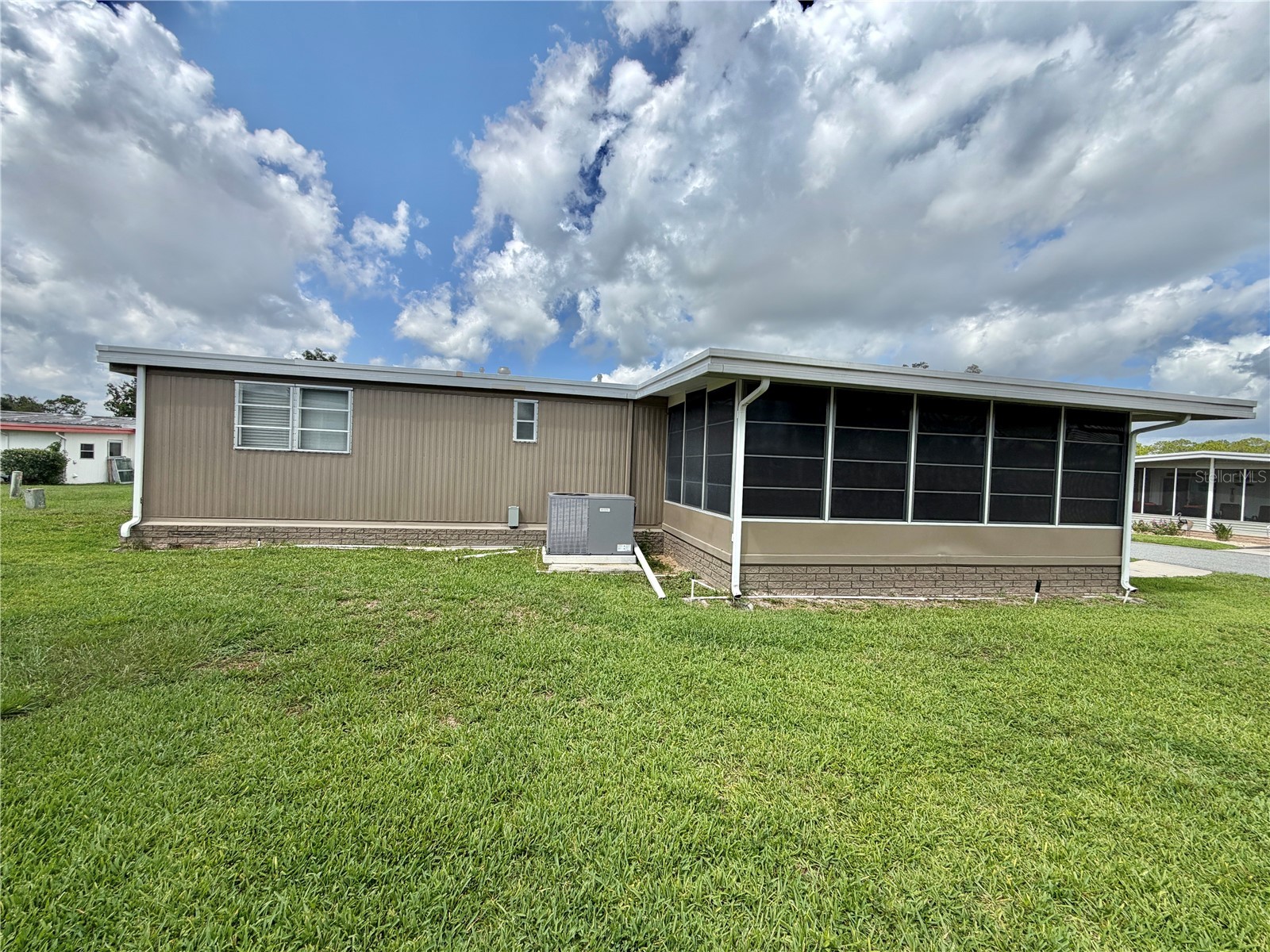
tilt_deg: -0.7
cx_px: 635
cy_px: 476
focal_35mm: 14
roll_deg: -1.8
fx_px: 514
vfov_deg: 85.7
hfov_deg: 102.1
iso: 20
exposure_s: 1/914
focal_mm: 2.22
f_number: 2.2
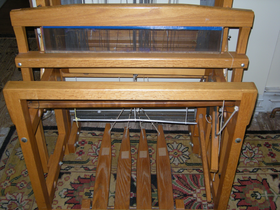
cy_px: 105
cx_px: 140
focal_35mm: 45
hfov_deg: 42.1
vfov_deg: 32.2
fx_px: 364
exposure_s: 1/60
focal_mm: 7.5
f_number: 3.5
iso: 135
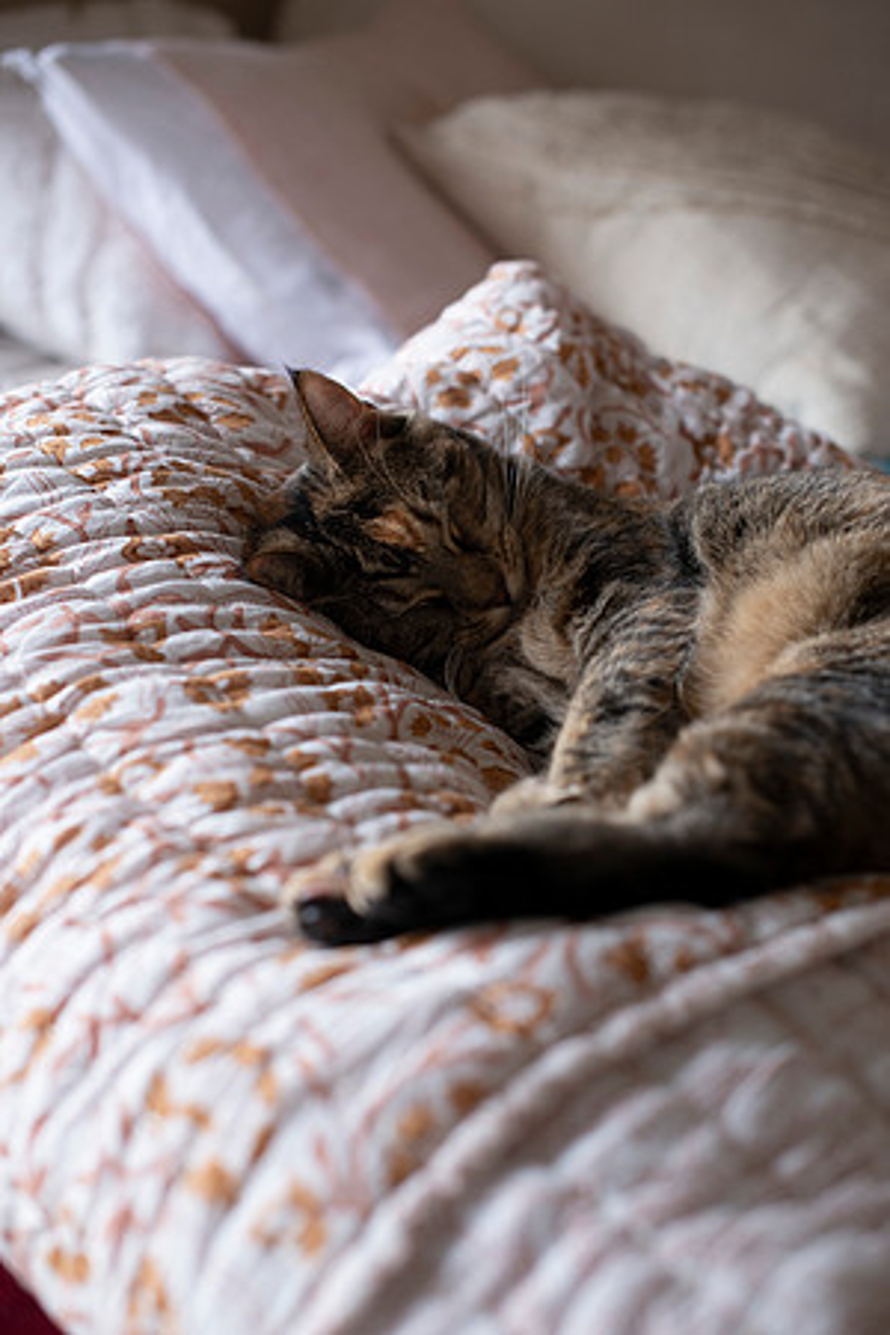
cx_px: 445
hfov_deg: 27.0
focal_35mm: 50
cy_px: 668
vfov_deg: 39.6
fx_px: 1854
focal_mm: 50
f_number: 3.2
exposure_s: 1/200
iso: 800
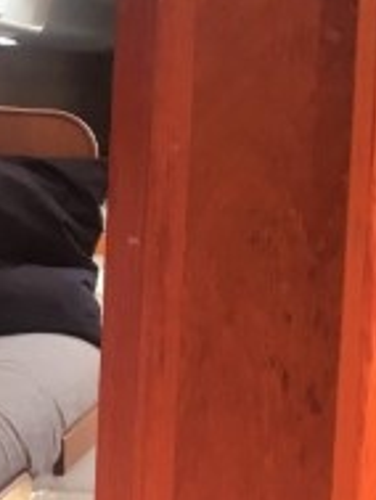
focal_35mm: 98
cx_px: -371
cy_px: 103
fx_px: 1418
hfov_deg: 13.1
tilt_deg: -1.8
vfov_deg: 19.8
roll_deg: -2.2
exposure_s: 1/33
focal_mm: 4.15
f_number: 2.2
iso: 32
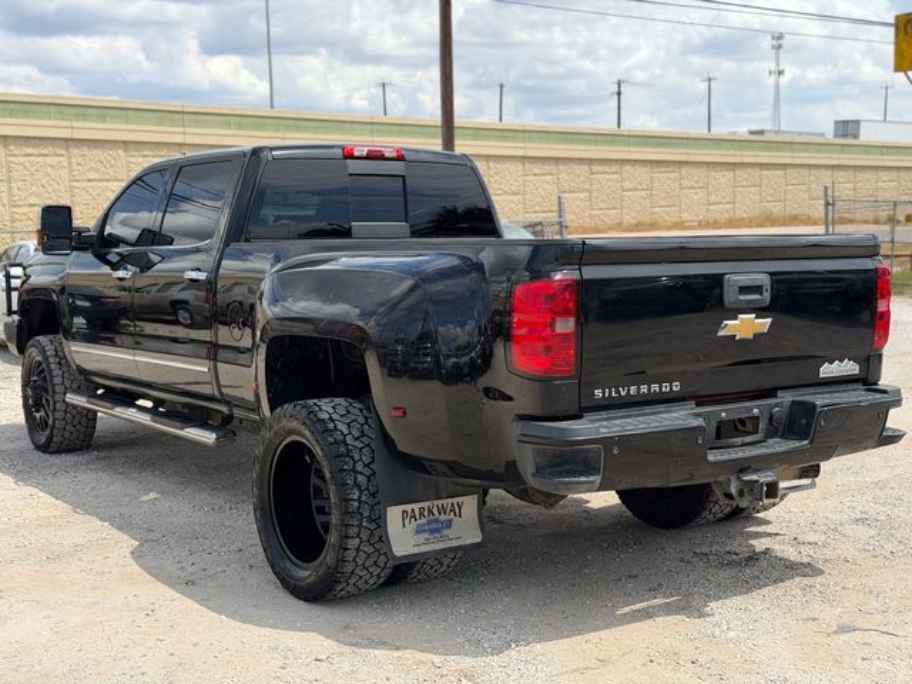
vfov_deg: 30.3
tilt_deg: -7.7
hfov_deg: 39.7
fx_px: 1265
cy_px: 342
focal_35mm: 48
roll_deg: +1.8
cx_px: 456
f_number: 1.78
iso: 64
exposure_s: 1/3534
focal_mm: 6.76
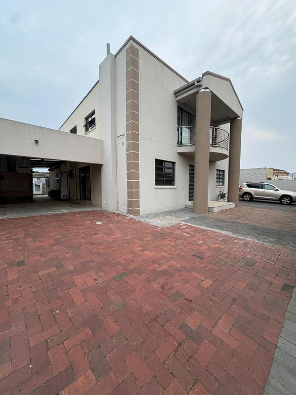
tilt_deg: -2.9
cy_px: 198
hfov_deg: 85.7
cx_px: 148
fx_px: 160
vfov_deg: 102.1
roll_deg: -0.3
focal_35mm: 14
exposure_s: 1/100
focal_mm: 2.22
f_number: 2.2
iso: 200
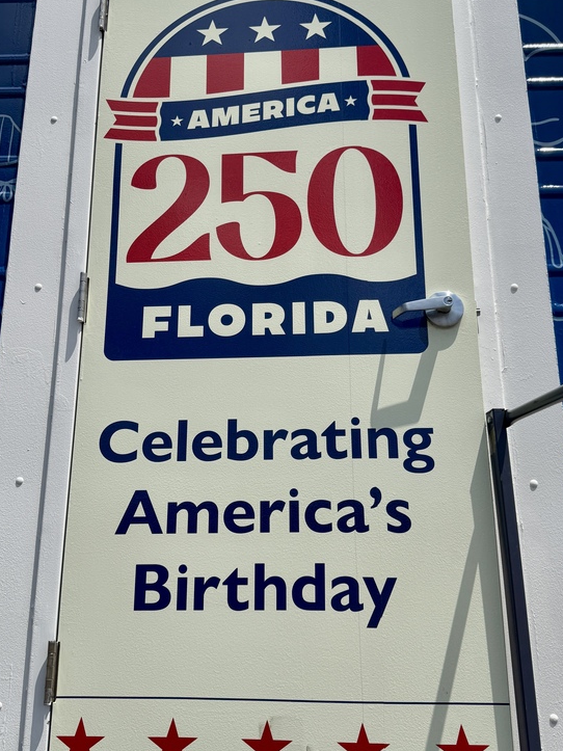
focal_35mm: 34
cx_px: 275
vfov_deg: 53.9
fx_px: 738
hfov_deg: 41.8
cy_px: 352
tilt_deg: +17.3
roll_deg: +0.8
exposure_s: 1/10309
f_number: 1.78
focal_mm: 6.76
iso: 80
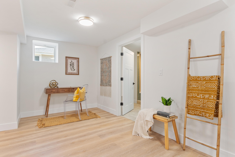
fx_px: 117
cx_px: 118
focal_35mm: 18
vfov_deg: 67.4
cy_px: 78
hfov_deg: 90.0
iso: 400
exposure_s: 1/1.25
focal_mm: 12
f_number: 8
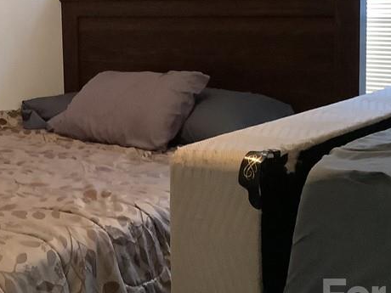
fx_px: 779
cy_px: 76
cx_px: 59
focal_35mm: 69
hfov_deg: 27.4
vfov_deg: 21.1
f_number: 2.4
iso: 400
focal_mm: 3.3
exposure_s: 1/25
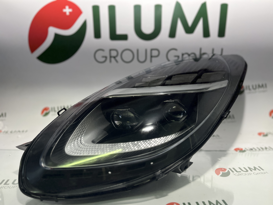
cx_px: 136
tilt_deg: -12.9
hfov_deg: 67.3
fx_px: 205
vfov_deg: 53.1
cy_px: 102
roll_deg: -0.5
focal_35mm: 26
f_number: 1.6
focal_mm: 5.1
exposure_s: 1/100
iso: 40
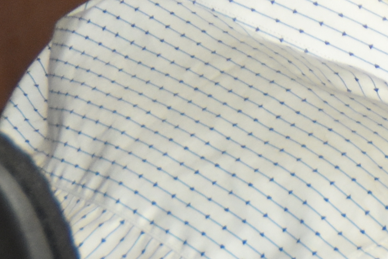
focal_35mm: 673
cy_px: 49
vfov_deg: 2.0
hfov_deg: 3.0
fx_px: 7252
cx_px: 1049
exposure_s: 1/100
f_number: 5.6
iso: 800
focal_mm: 80
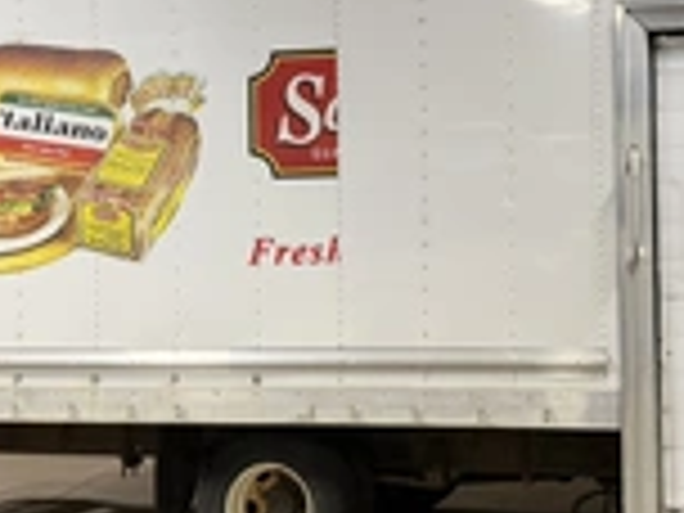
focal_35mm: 63
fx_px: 1245
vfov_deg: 23.2
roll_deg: +1.0
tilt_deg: +3.1
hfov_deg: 30.0
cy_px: 202
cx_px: 554
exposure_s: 1/60
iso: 250
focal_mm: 6.76
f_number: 1.78
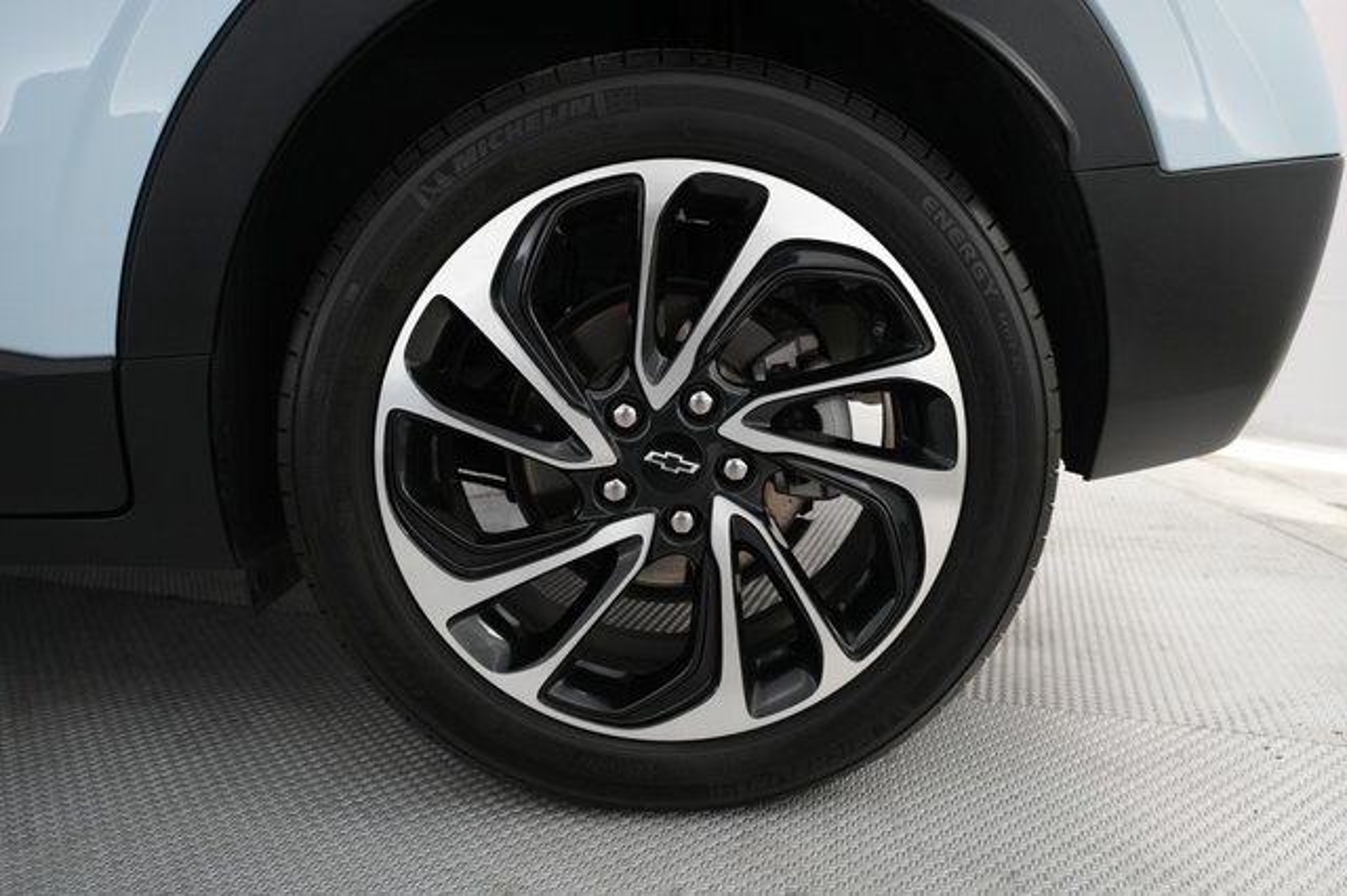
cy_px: 448
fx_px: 972
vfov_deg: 49.5
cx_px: 674
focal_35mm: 26
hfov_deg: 69.4
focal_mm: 26
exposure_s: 1/50
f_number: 4.5
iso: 1600
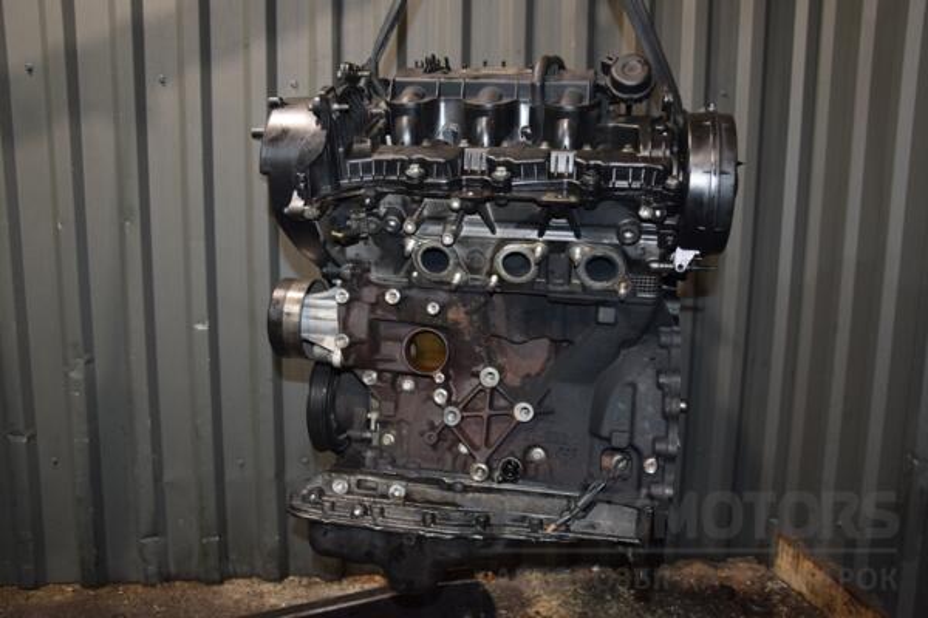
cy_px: 309
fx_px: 812
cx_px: 464
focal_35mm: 32
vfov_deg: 41.7
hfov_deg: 59.5
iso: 800
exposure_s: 1/60
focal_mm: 21
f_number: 5
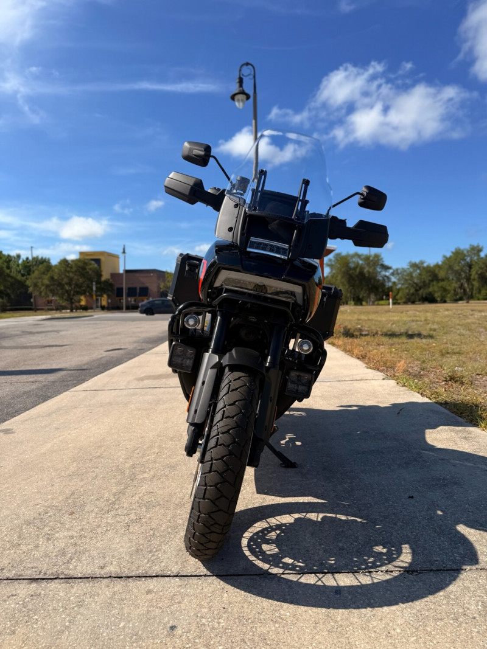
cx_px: 244
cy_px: 324
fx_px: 450
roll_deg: +1.0
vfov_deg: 71.6
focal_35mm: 24
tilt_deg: -2.8
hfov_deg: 56.8
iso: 80
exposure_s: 1/3953
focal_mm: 6.76
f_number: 1.78
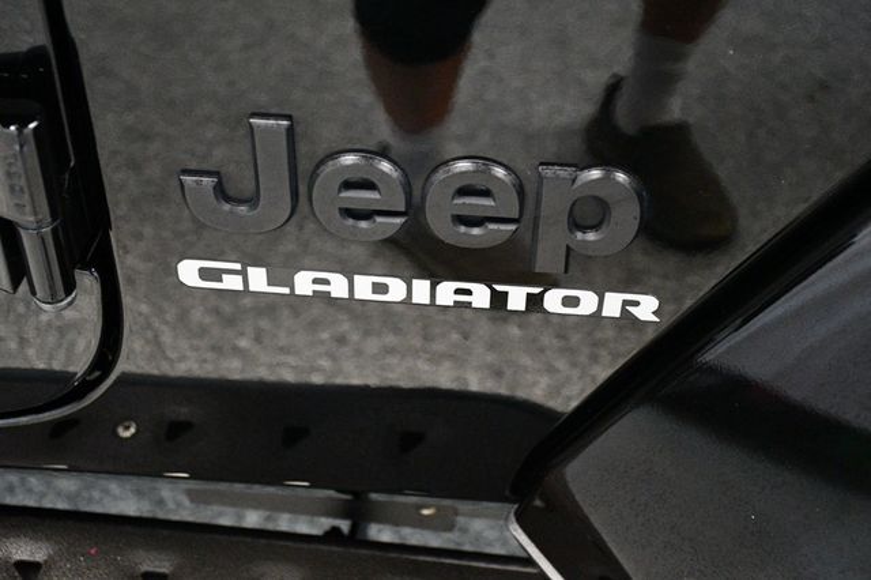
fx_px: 1451
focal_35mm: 60
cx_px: 436
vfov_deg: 22.6
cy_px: 290
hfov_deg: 33.4
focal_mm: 40
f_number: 4.5
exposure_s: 1/60
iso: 7200
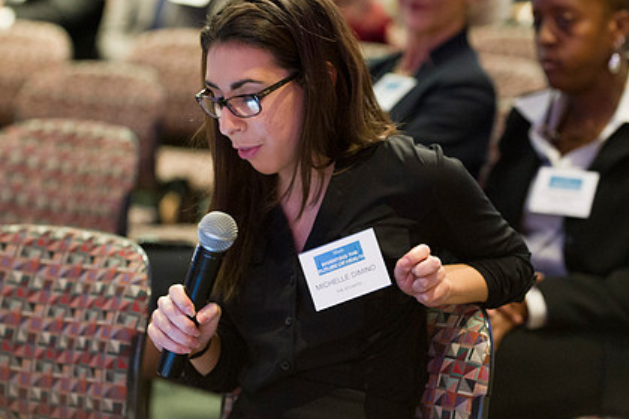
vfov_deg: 9.5
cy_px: 148
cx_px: 314
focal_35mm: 145
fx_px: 2533
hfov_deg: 14.2
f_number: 2.8
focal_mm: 105
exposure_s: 1/60
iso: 2500
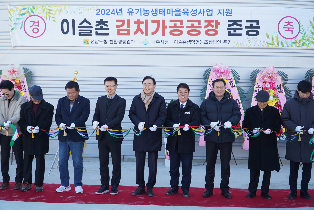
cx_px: 154
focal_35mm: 41
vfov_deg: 32.6
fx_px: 358
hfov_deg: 47.4
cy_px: 103
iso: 100
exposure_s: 1/160
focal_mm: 27
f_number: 4
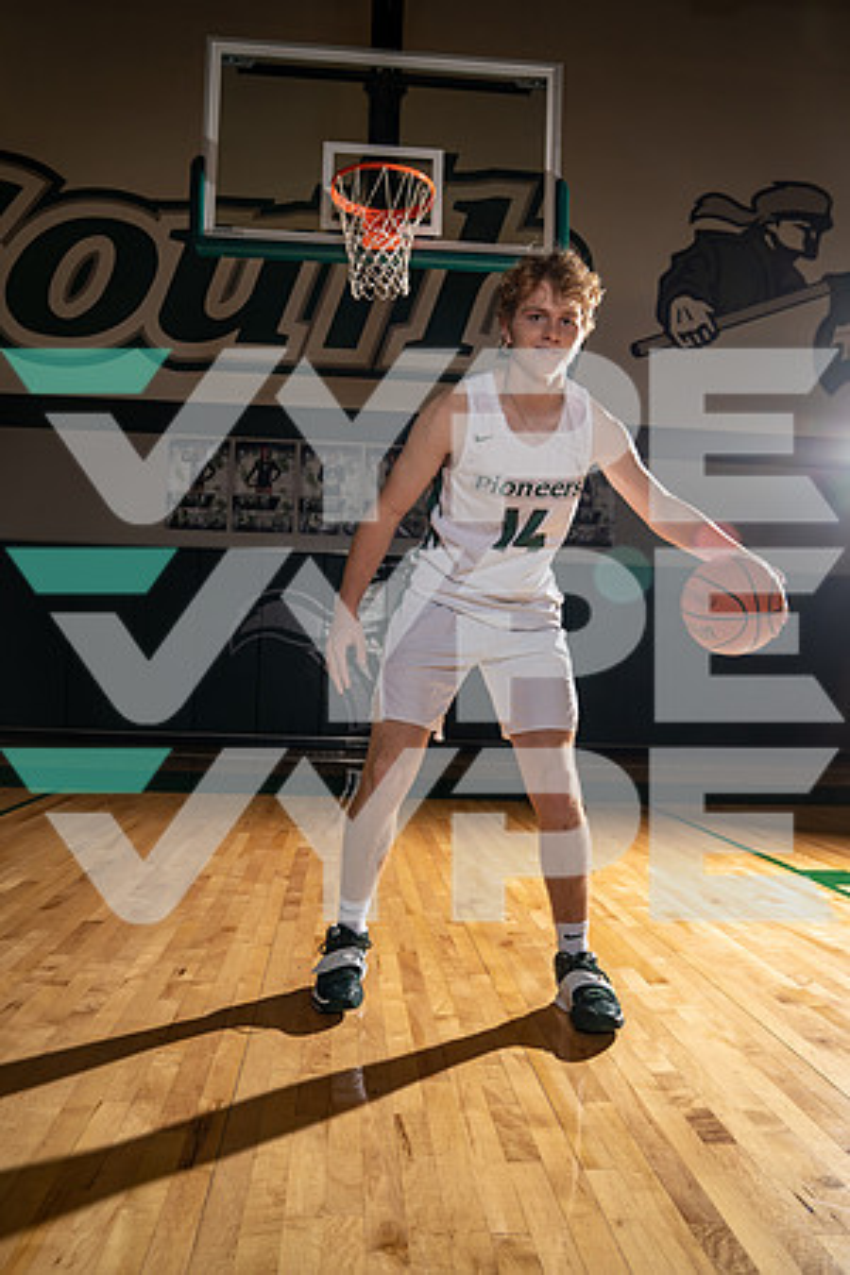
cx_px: 425
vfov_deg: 65.5
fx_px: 992
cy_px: 638
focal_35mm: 28
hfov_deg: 46.4
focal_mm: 28
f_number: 5.6
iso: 320
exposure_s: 1/250
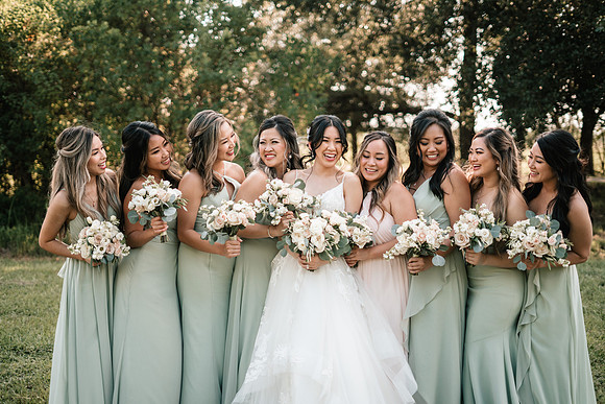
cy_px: 202
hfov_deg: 39.6
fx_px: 840
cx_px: 302
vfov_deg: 27.0
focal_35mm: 50
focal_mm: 50
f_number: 1.8
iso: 250
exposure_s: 1/2000
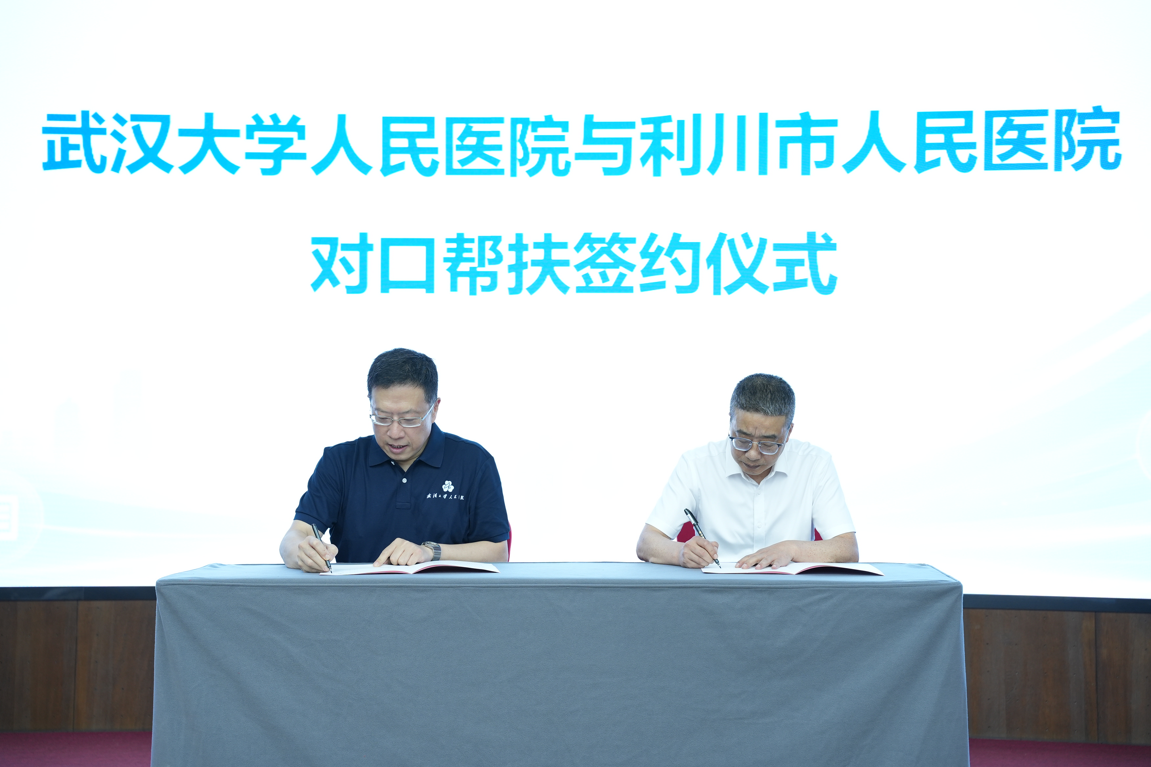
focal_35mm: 51
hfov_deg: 39.0
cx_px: 576
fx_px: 1624
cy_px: 384
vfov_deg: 26.6
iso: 640
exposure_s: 1/80
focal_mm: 50.8
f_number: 3.2
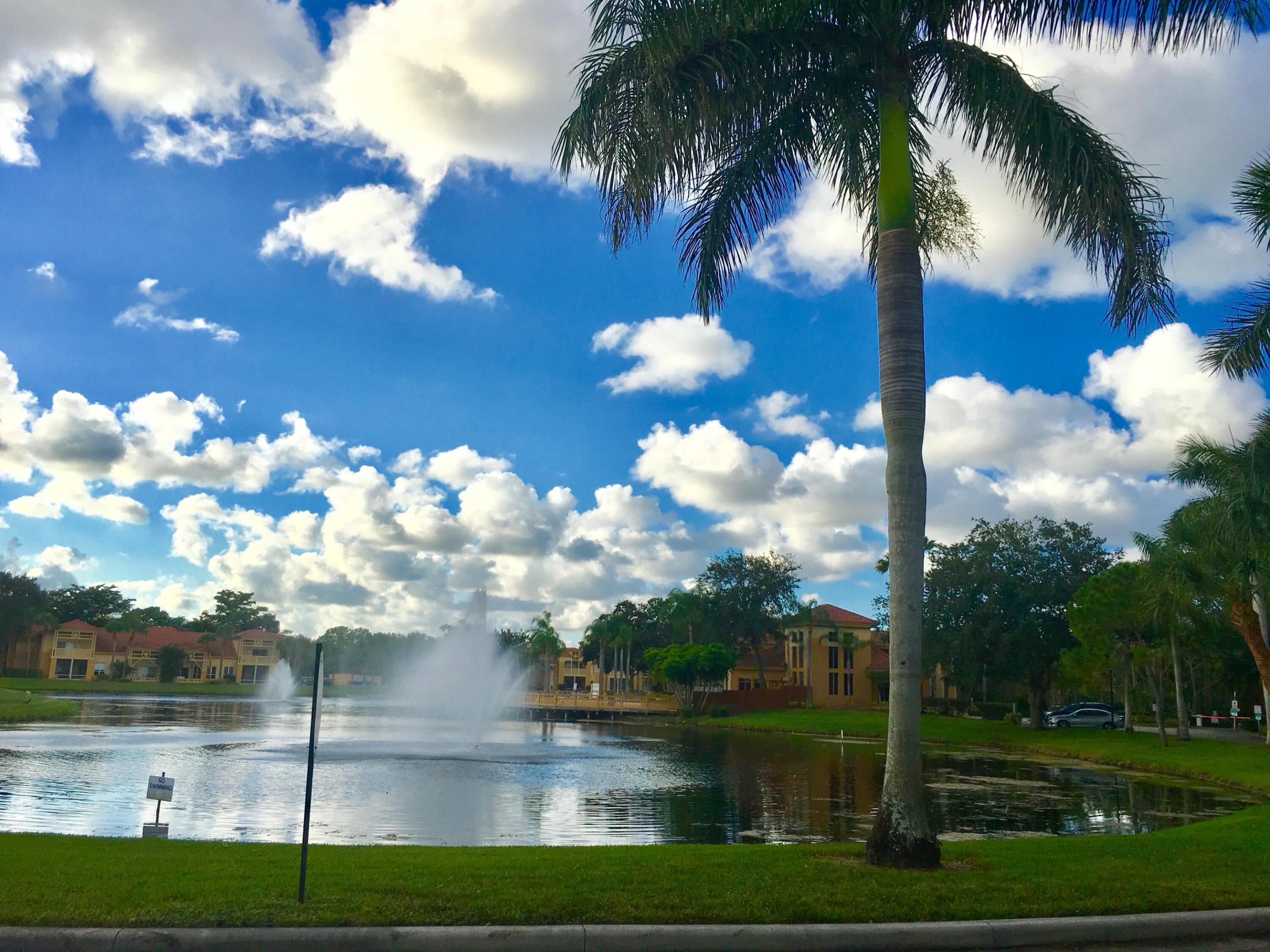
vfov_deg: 48.2
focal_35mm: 29
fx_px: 1064
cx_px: 635
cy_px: 476
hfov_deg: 61.7
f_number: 2.2
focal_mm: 4.15
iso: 25
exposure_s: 1/1923
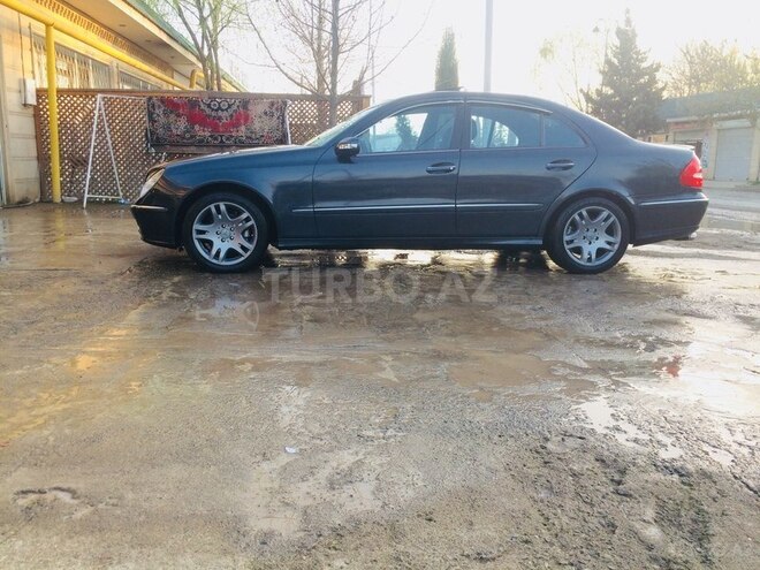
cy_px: 285
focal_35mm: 29
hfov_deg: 61.7
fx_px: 637
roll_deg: -1.7
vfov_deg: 48.2
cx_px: 380
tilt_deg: -11.8
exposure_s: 1/106
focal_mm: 4.15
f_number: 2.2
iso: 32
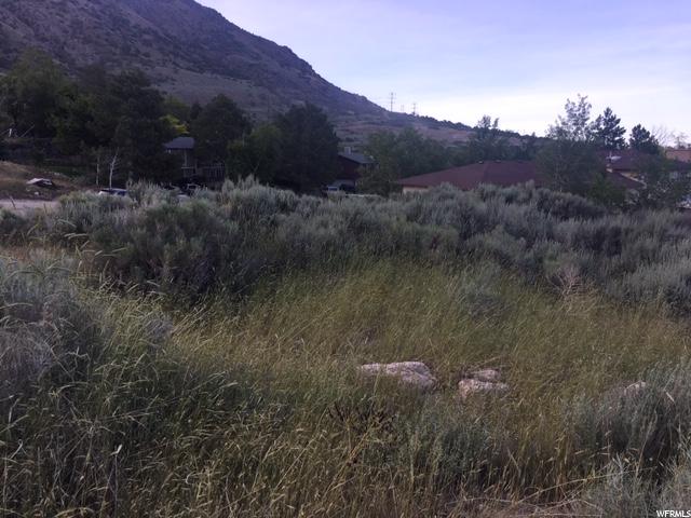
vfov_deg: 48.2
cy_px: 259
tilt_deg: -9.3
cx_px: 346
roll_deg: -1.0
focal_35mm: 29
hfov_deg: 61.7
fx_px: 579
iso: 25
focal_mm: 4.15
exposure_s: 1/460
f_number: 2.2
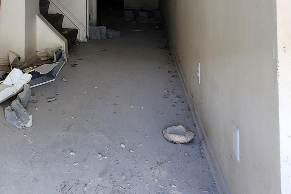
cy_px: -42
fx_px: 291
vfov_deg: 30.8
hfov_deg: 48.5
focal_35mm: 36
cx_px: 39
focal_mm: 2.2
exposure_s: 1/60
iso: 125
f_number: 2.2
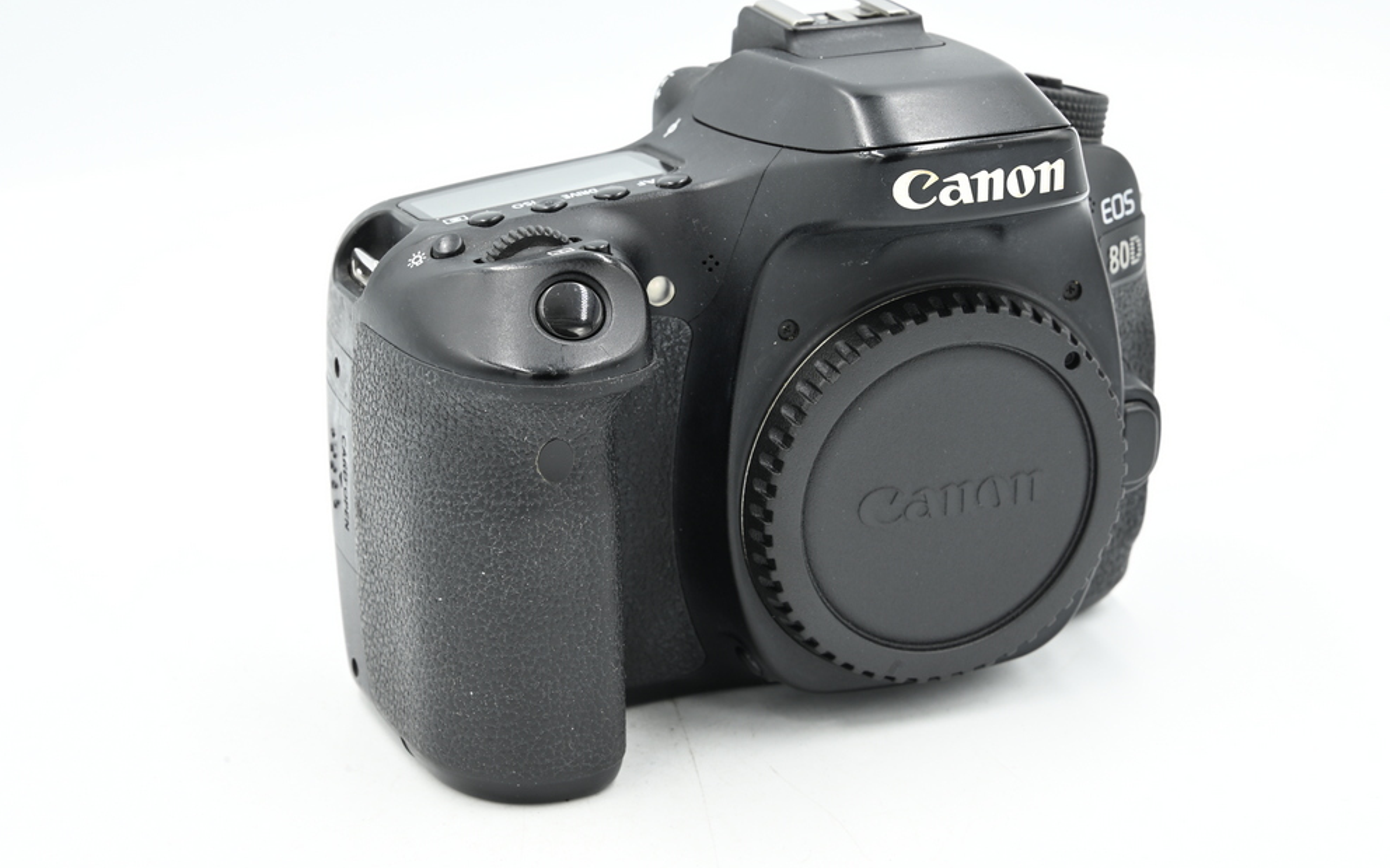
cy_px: 421
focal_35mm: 74
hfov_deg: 27.8
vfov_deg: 17.6
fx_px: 2803
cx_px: 691
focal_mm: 72
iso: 200
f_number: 14
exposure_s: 1/15
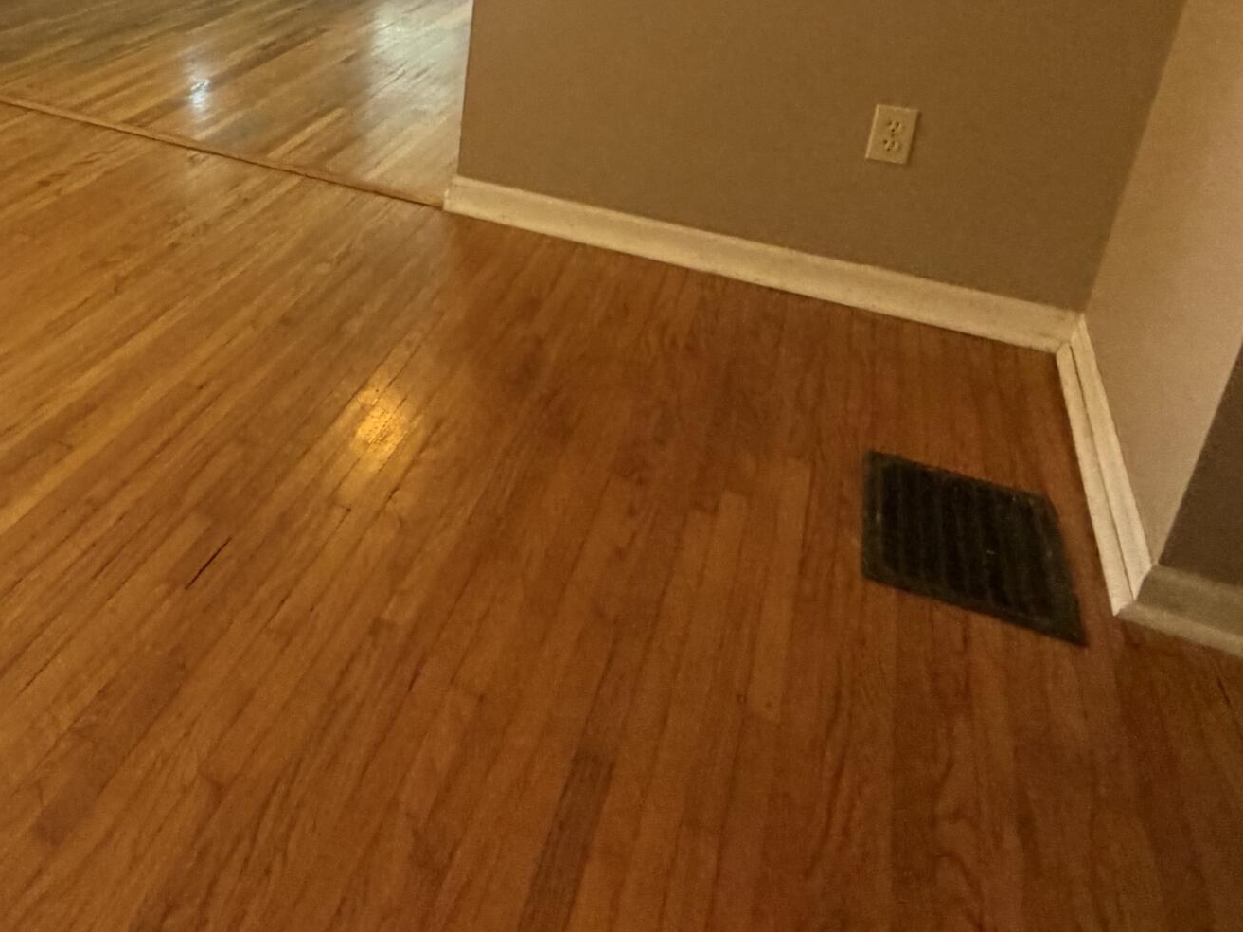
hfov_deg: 52.0
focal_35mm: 32
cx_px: 194
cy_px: 124
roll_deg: -0.6
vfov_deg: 41.3
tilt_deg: -20.0
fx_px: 1149
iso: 400
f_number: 2.2
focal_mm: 2.22
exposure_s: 1/60
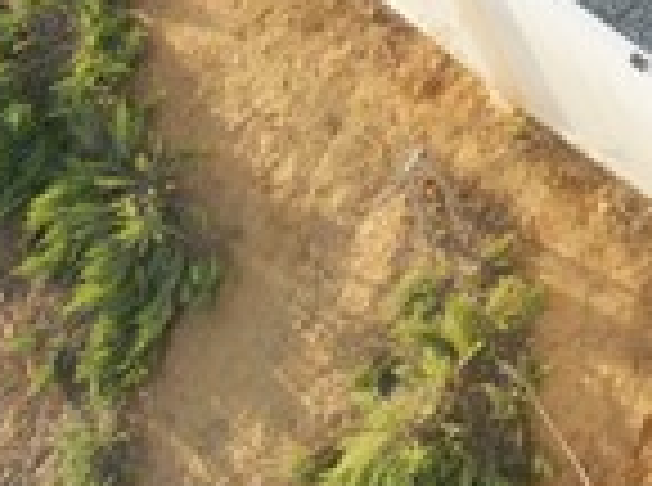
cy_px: -1102
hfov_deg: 10.3
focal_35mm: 170
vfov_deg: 7.4
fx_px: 3194
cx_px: 1515
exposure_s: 1/725
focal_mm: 6.72
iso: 200
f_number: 1.7
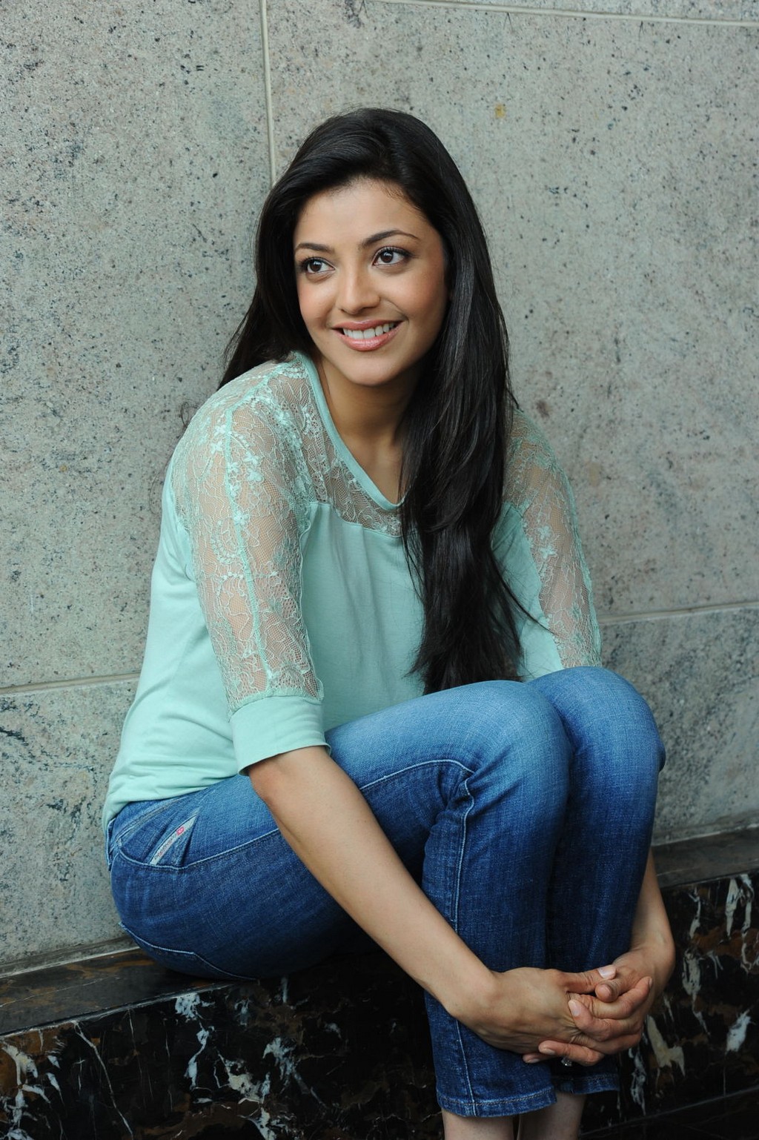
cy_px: 570
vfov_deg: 26.0
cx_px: 380
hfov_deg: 17.5
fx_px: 2469
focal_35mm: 78
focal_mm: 78
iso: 800
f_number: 8
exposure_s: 1/125
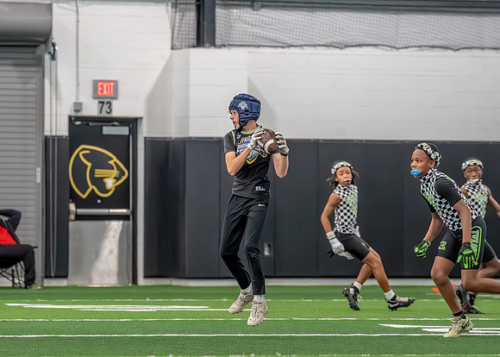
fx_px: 4104
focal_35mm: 289
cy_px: 204
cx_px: 184
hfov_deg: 7.0
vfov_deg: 5.0
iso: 6400
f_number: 2.8
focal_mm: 136
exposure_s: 1/1000
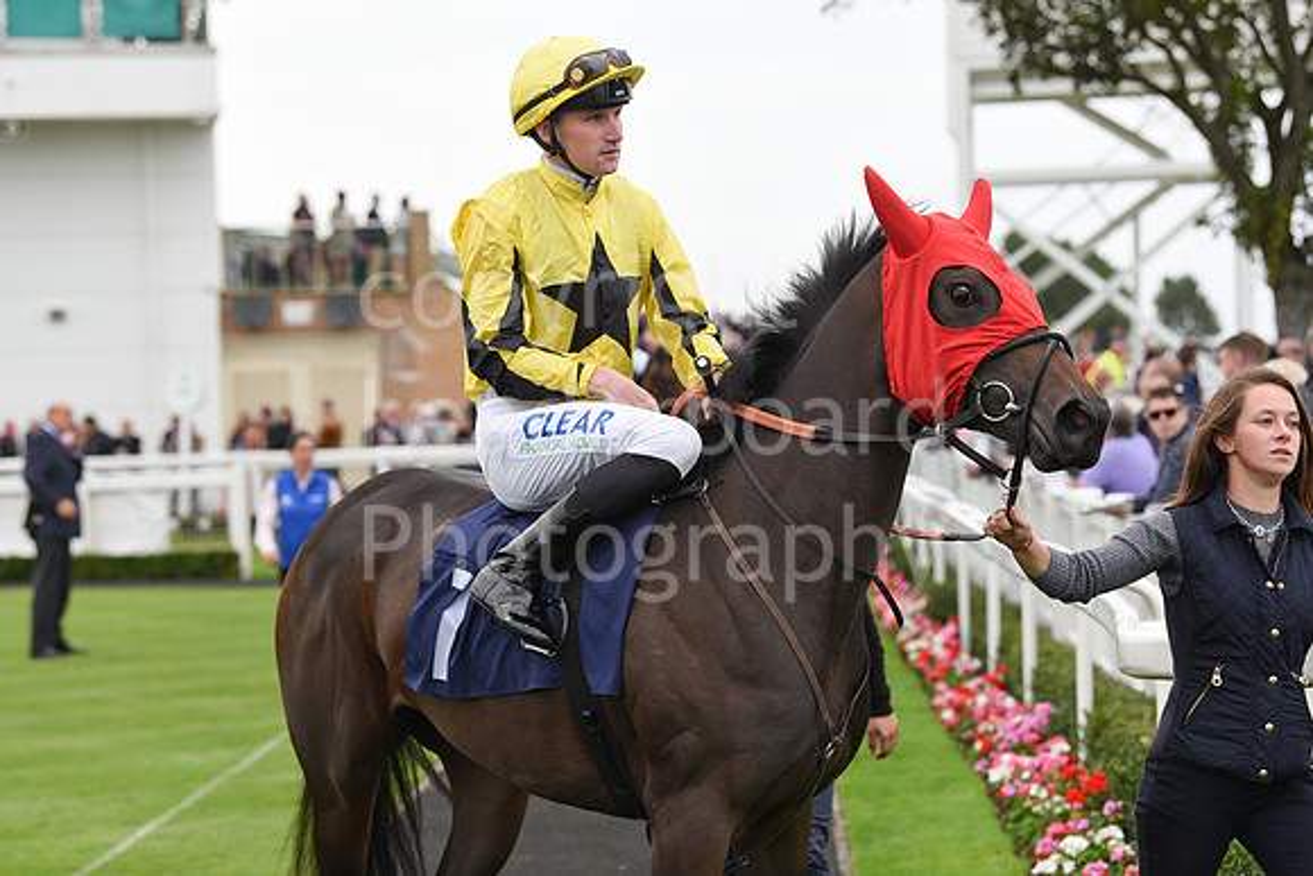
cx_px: 656
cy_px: 438
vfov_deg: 13.4
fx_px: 3721
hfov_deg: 20.0
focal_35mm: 102
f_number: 4.5
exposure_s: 1/1250
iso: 640
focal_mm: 102
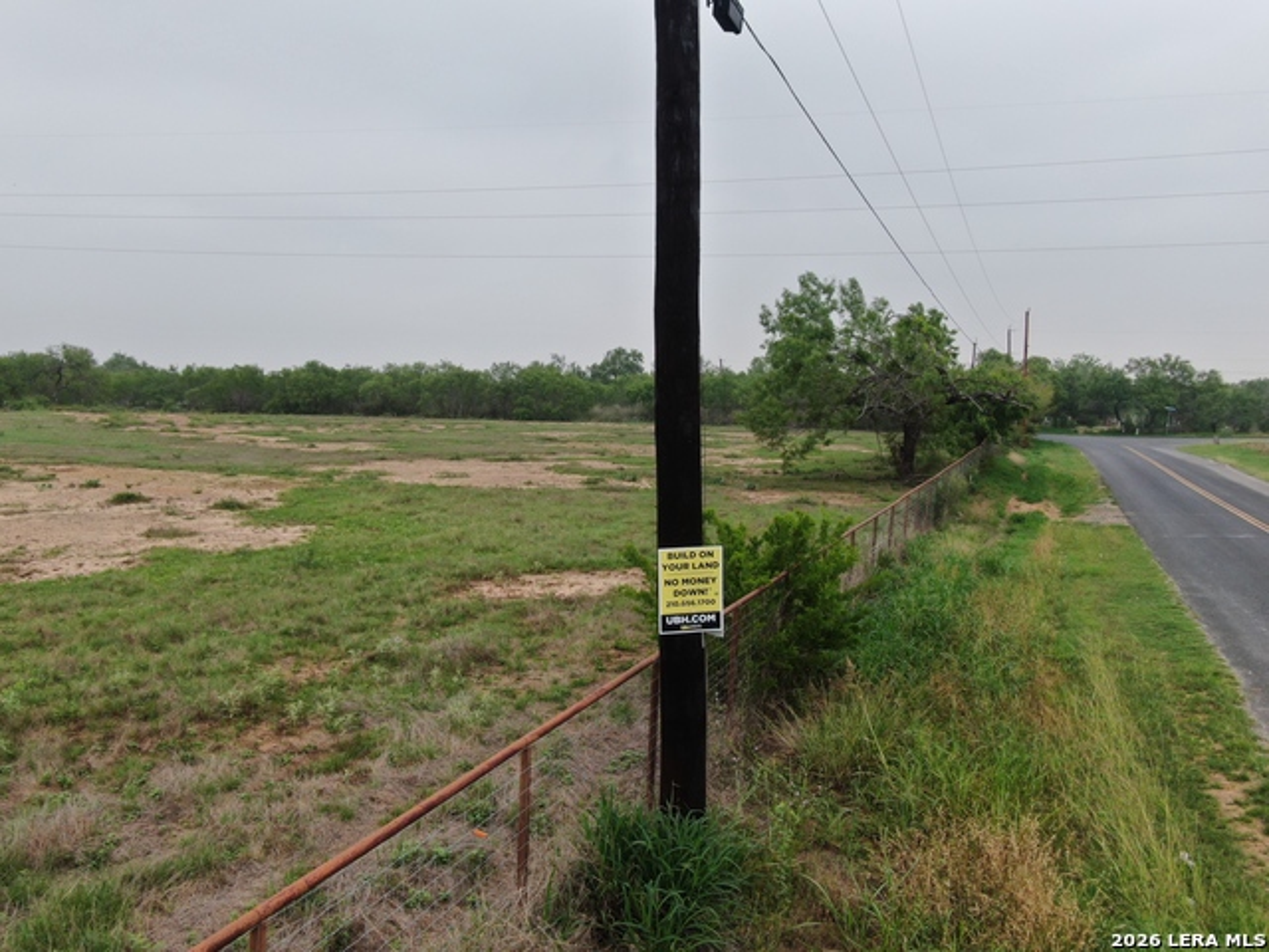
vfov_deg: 42.9
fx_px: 1210
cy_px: 476
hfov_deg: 55.4
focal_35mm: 33
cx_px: 634
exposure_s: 1/400
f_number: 3.2
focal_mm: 5.57
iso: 110
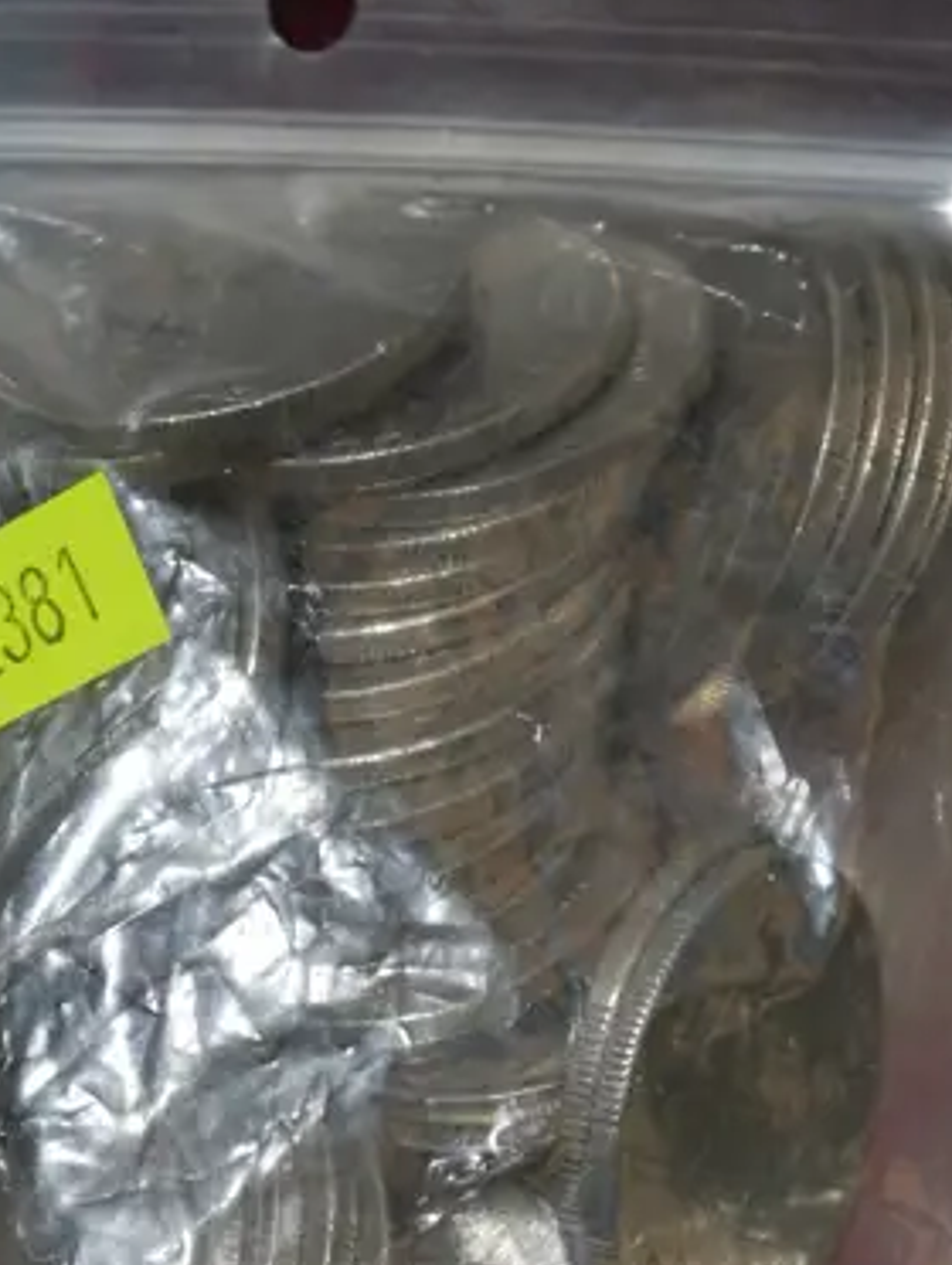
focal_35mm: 110
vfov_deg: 17.5
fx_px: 4024
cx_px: 362
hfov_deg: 13.5
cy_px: 1248
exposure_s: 1/60
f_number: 5.6
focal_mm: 20
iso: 200
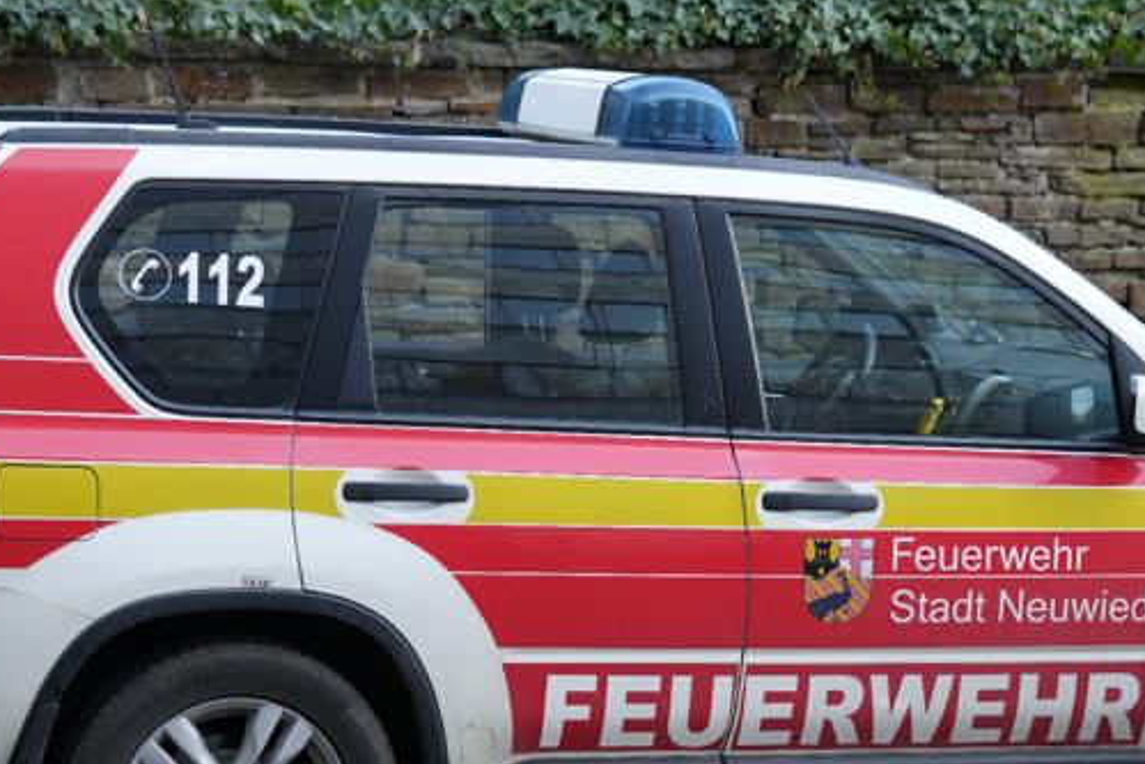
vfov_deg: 14.9
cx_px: 636
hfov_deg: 22.1
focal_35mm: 92
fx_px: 2927
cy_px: 498
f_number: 4
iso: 200
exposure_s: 1/160
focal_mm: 51
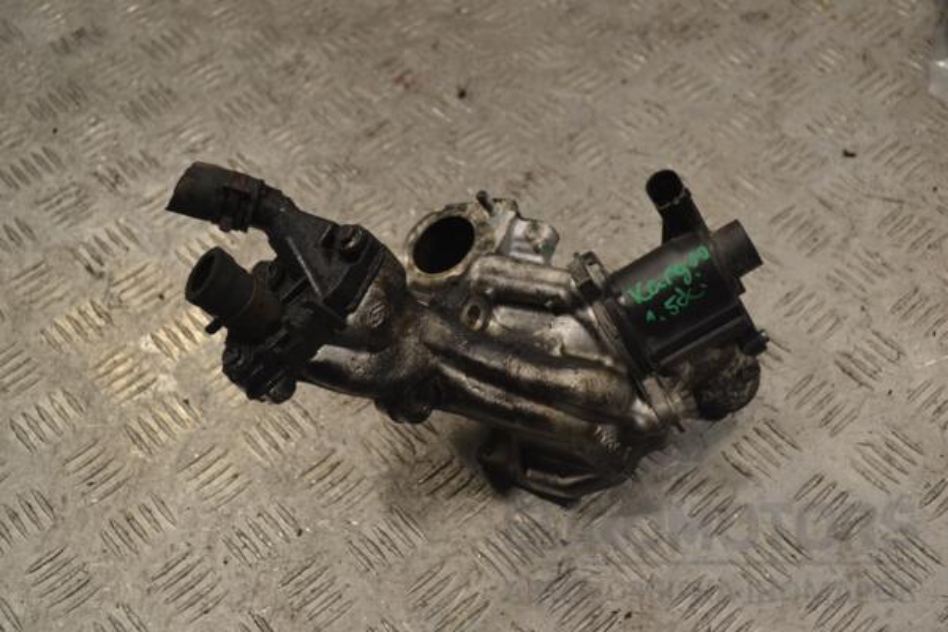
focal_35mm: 48
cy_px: 316
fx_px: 1264
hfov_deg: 41.1
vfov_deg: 28.1
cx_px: 474
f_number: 5.6
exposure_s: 1/125
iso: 280
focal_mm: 32
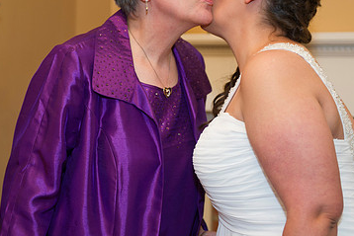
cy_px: 71
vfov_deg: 15.3
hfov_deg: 22.9
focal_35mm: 89
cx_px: 163
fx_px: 875
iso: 800
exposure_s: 1/50
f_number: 3.2
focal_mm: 55
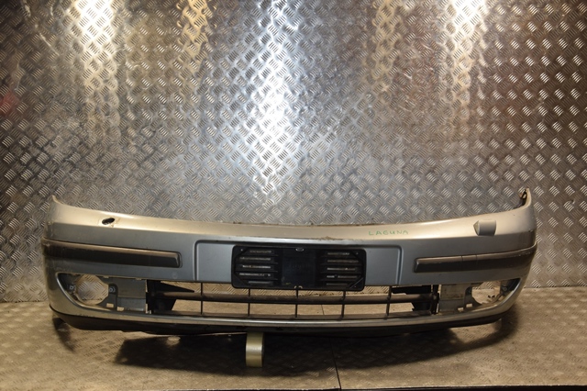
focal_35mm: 38
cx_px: 294
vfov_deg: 35.5
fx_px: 611
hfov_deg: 51.3
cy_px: 196
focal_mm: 25
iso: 800
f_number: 5.6
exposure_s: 1/200
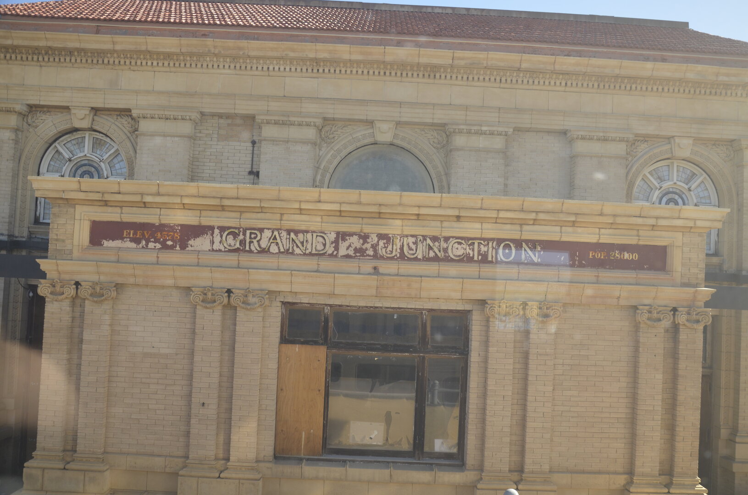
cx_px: 374
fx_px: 653
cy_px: 248
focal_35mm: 32
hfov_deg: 59.6
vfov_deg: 41.5
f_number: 5.6
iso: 280
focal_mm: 21
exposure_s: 1/125
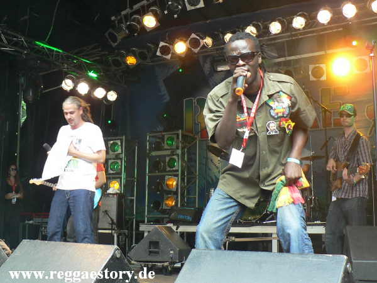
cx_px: 188
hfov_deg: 52.6
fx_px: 381
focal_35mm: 35
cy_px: 142
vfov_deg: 40.7
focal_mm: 6
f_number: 2.8
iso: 64
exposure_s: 1/50
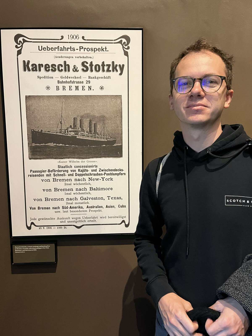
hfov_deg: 53.1
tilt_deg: -6.8
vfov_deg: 67.3
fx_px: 252
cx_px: 126
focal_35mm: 26
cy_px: 168
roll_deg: -0.5
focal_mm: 5.1
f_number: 1.6
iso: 640
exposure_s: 1/40
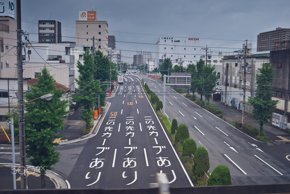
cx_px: 145
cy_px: 97
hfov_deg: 53.1
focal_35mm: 36
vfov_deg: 36.9
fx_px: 290
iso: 160
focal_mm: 24
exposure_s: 1/1000
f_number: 2.8
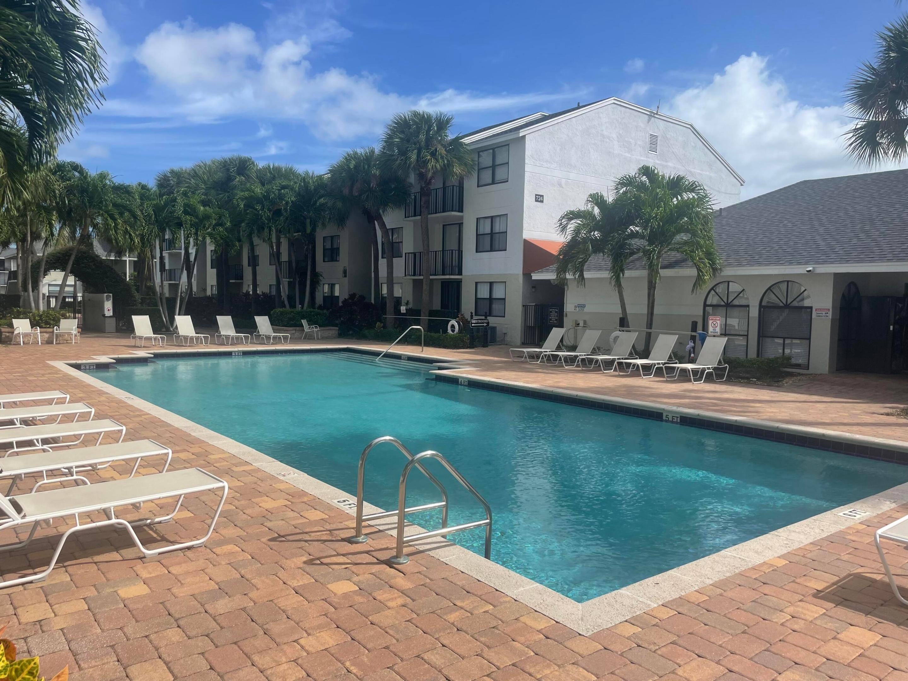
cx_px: 454
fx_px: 682
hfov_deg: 67.3
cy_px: 340
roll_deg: -1.3
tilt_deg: -3.2
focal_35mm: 26
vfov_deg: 53.1
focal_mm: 4.2
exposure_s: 1/4651
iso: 32
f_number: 1.6
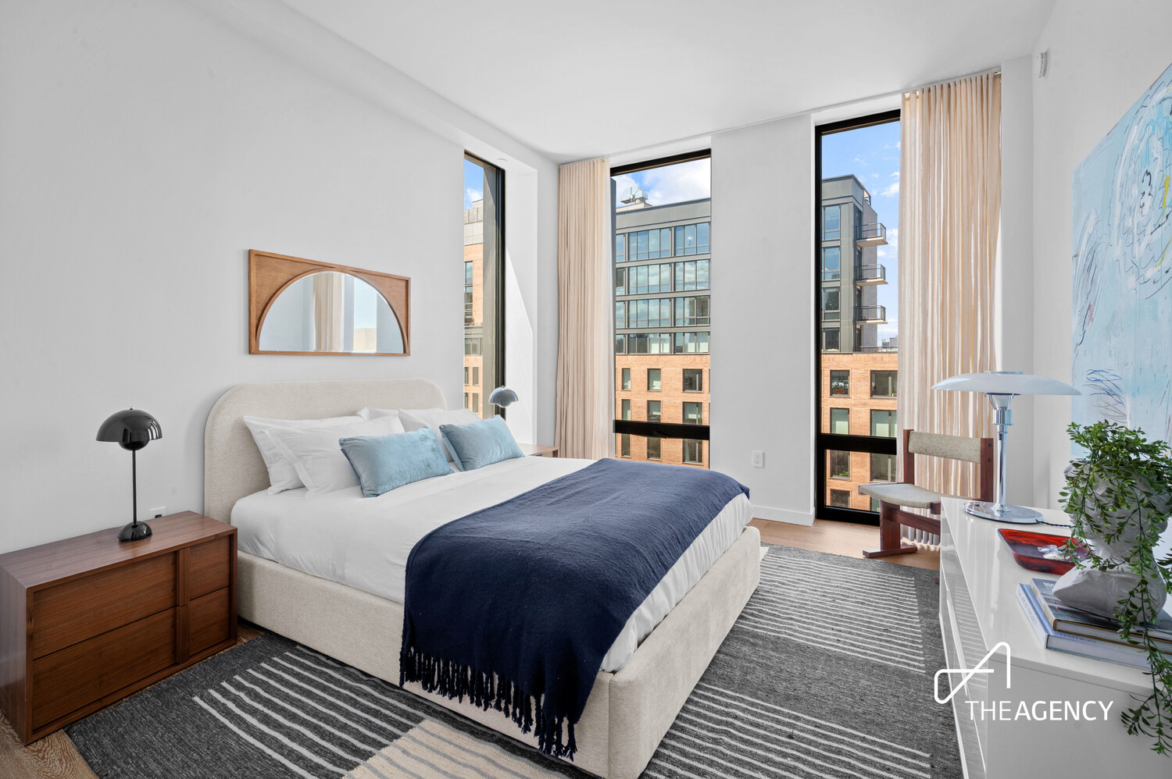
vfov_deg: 73.7
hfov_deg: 96.8
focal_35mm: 16
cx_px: 586
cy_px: 390
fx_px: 521
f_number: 13
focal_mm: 16
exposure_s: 1/3
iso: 250
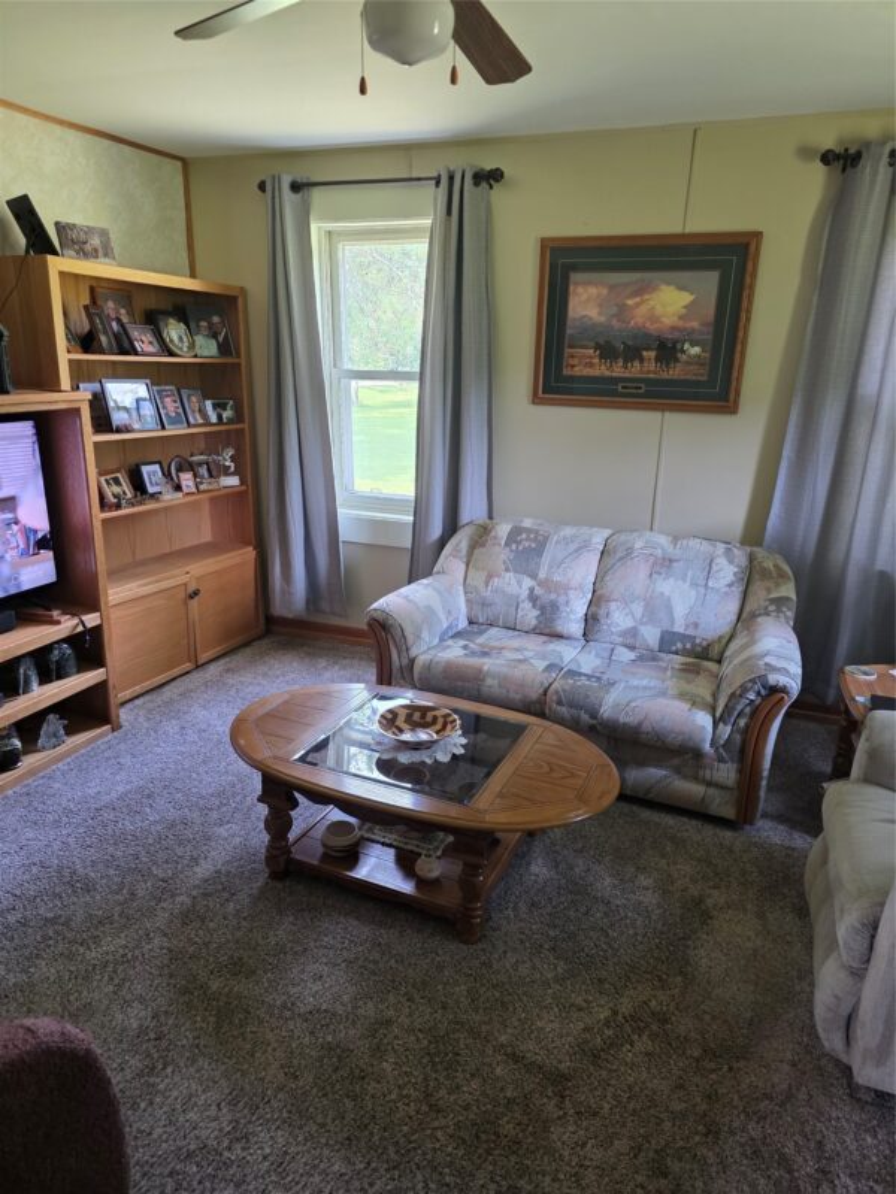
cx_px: 448
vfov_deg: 73.9
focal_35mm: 23
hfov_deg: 58.9
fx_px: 794
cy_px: 597
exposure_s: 1/120
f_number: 1.7
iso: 400
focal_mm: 6.3
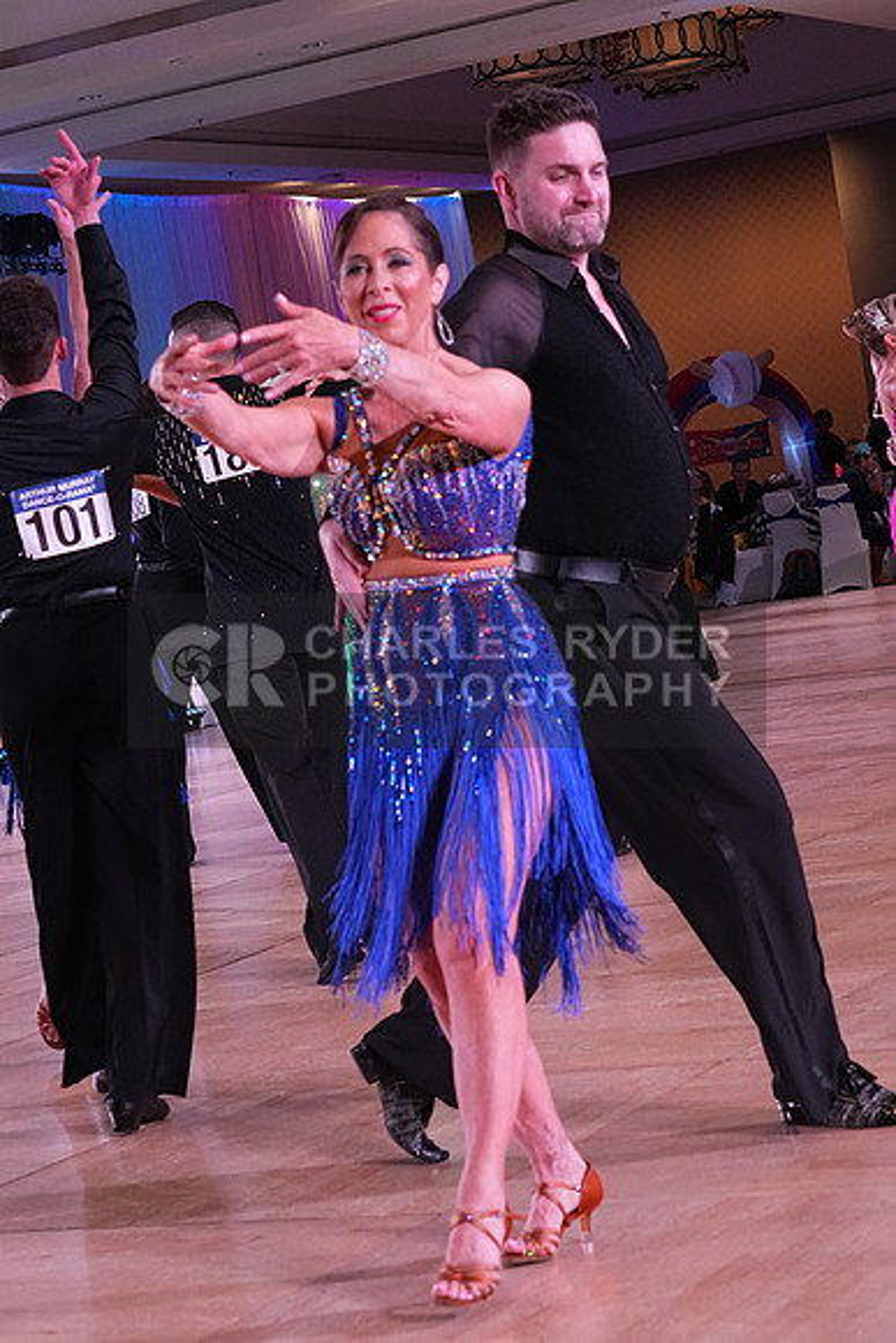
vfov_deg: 23.9
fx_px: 3171
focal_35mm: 85
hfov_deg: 16.1
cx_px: 448
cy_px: 672
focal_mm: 57
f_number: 5.6
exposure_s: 1/400
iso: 3200
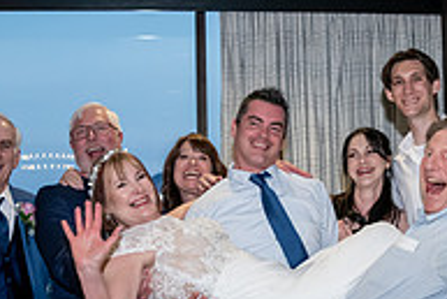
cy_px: 242
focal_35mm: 72
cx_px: 241
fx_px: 895
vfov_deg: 18.8
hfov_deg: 28.0
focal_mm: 24
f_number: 4
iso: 2500
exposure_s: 1/320
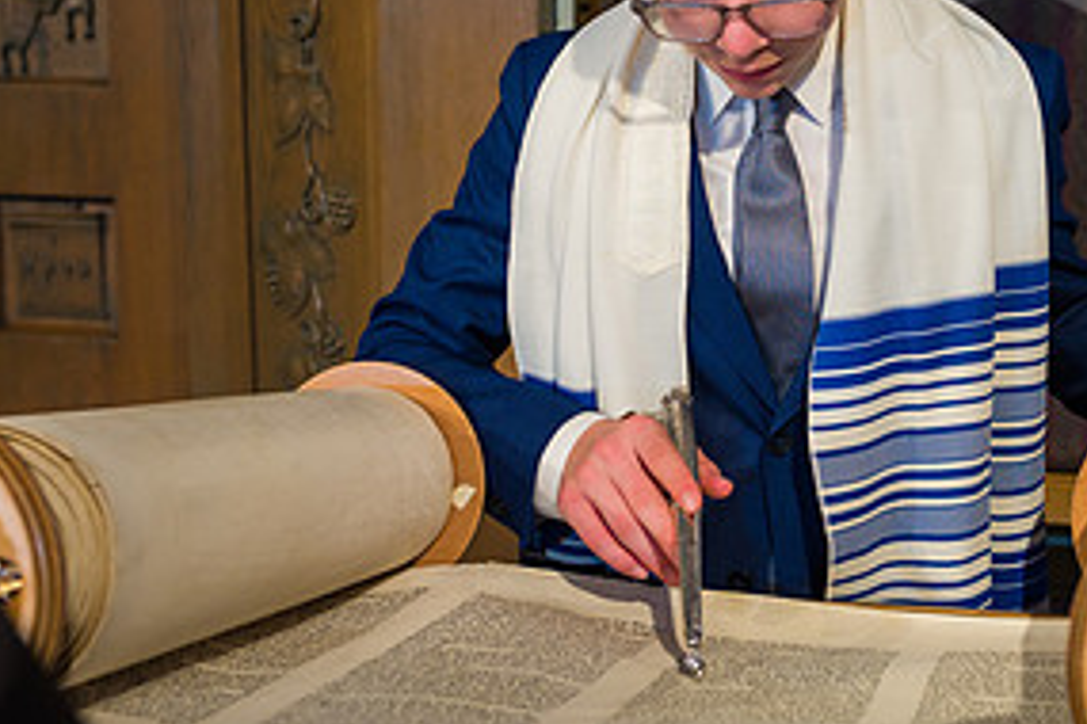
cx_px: 767
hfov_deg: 30.6
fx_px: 1962
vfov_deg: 20.8
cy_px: 225
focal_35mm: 65
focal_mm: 32
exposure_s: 1/200
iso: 800
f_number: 5
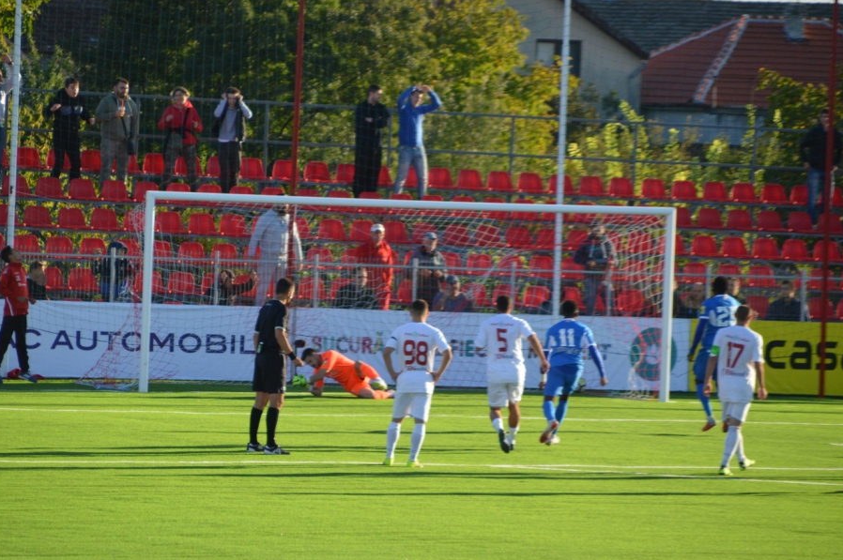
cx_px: 401
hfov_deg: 6.7
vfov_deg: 4.5
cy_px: 273
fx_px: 7206
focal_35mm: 308
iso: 800
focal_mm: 180
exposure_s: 1/500
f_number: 6.3
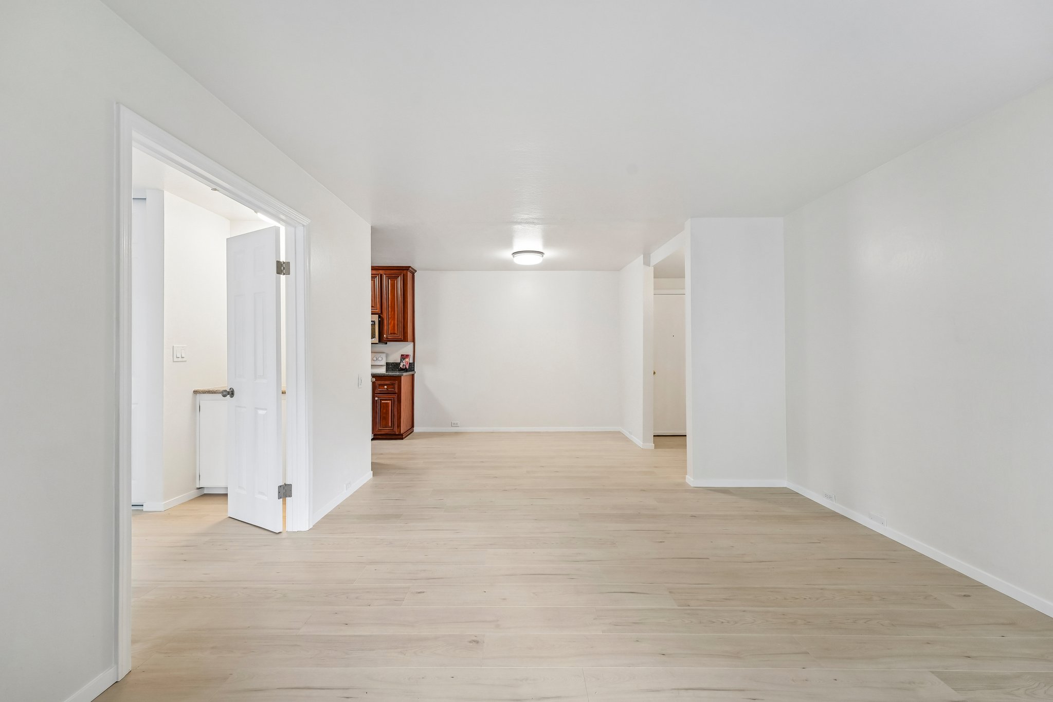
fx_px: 409
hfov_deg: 104.3
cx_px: 526
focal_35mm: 14
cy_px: 351
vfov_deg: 81.2
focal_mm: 14
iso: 640
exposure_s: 1/25
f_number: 8
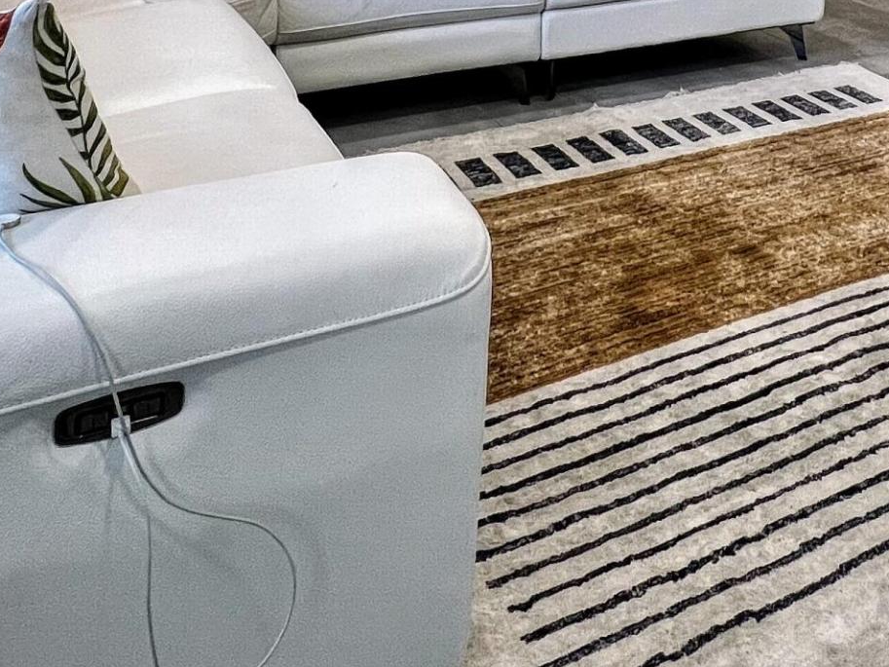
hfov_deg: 43.8
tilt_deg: +2.9
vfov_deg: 26.2
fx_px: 1053
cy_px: -321
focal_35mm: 41
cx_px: 701
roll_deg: -1.1
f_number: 1.8
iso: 100
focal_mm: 1.57
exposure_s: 1/120
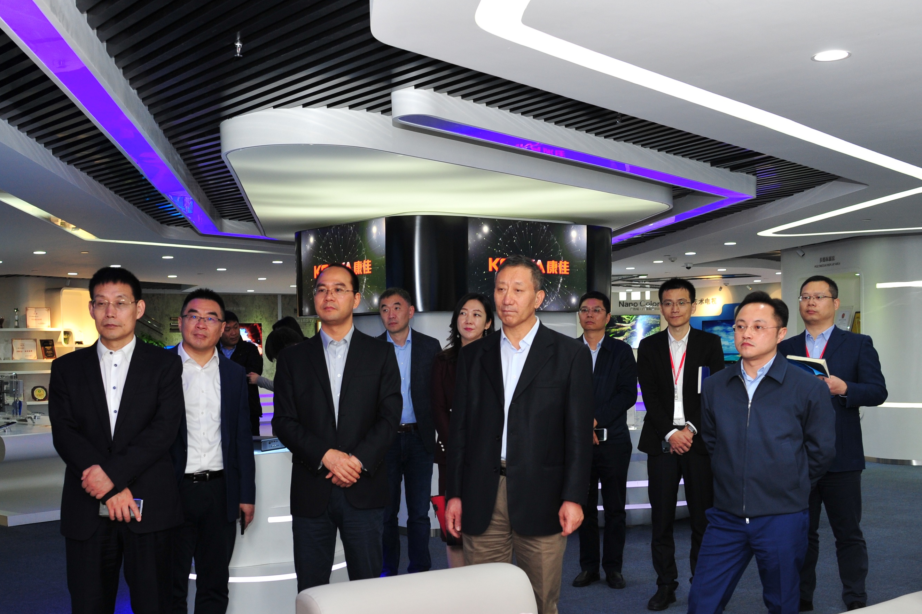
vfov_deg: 29.7
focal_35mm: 45
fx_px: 1152
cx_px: 440
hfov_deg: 43.6
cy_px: 380
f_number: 5.6
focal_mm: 35
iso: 1000
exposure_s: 1/60
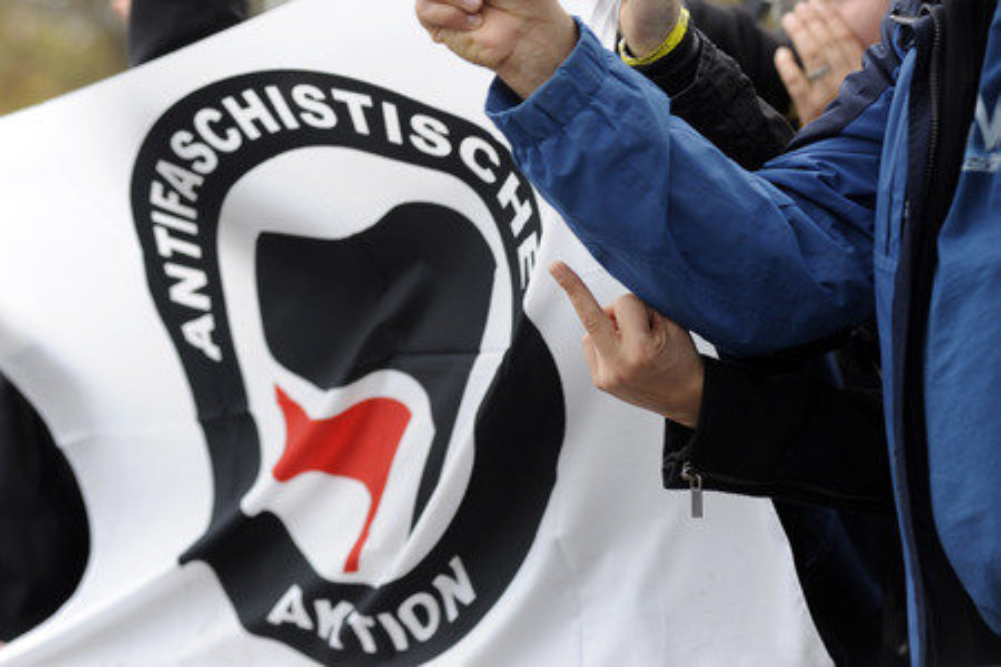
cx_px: 500
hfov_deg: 19.5
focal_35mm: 105
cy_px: 334
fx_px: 2919
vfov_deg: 13.0
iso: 800
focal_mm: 105
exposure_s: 1/200
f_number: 4.5
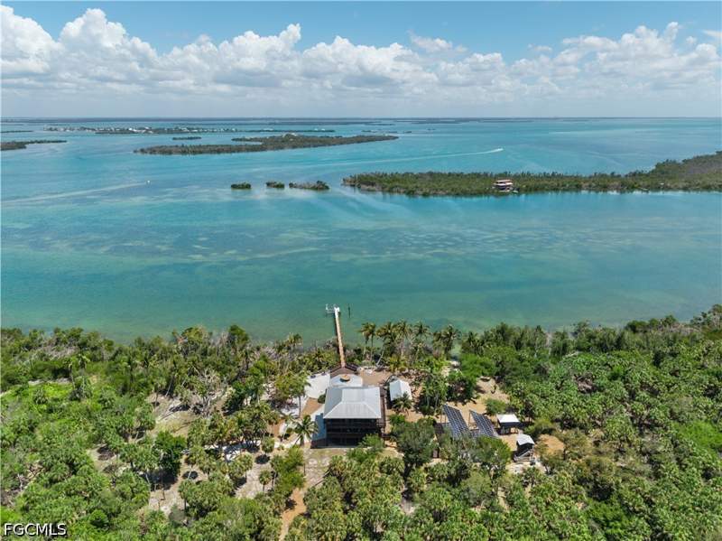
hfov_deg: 71.6
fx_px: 500
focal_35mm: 24
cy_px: 270
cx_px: 361
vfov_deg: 56.8
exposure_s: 1/640
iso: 100
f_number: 1.8
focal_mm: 8.67
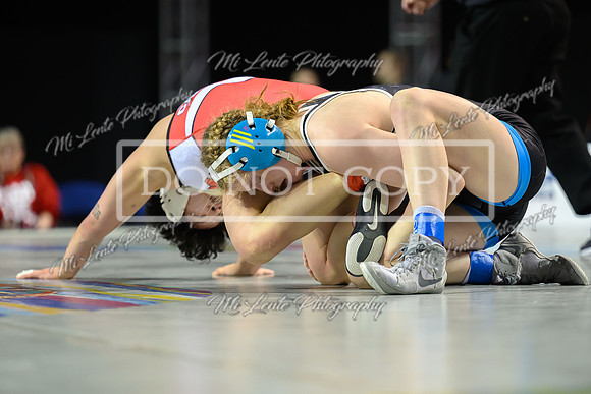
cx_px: 292
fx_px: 3424
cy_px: 241
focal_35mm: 209
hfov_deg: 9.9
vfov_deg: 6.6
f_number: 2.8
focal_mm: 160
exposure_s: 1/800
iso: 4000
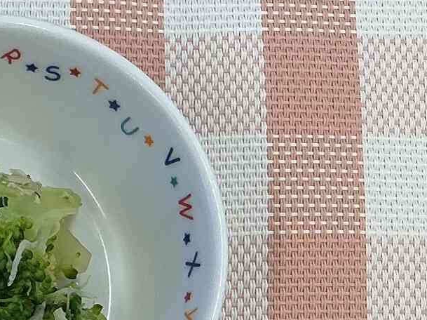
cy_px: 618
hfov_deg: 14.5
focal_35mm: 123
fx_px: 1516
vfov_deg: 11.0
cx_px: -287
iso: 25
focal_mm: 3
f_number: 1.8
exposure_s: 1/100
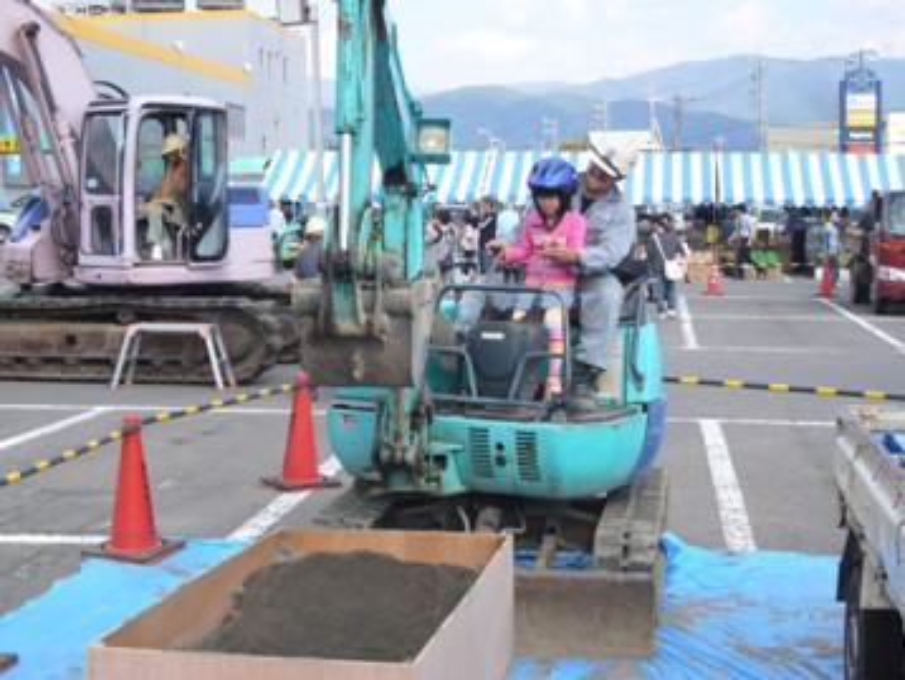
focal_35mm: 58
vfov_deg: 25.3
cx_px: 452
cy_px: 340
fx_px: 1517
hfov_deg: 33.2
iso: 400
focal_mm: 9.6
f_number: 8
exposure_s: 1/400
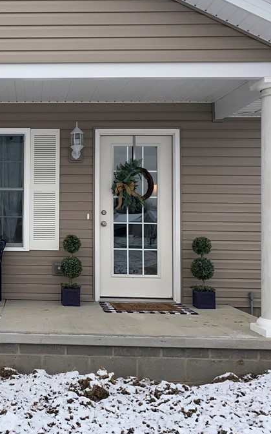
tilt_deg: +2.6
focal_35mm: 42
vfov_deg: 47.1
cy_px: 200
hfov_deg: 28.8
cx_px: 6
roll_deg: -0.1
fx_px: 496
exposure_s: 1/1053
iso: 32
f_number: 1.8
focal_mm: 4.25
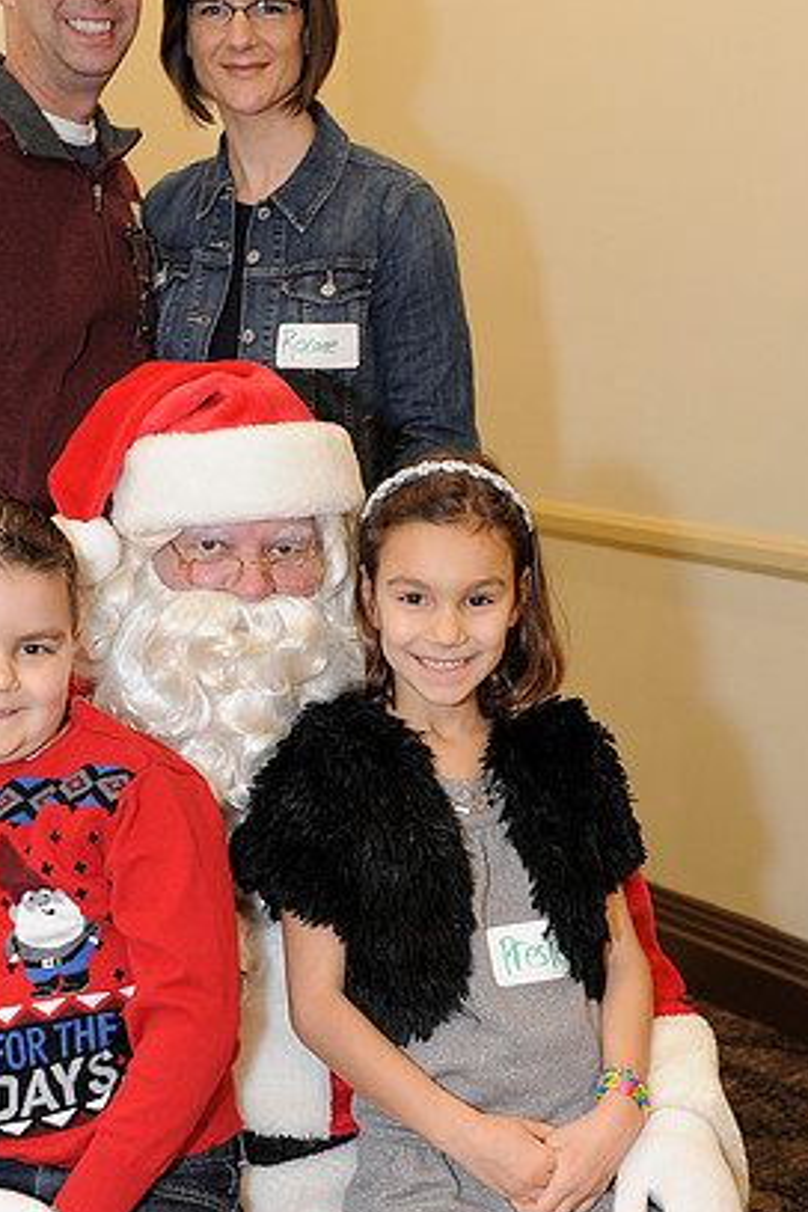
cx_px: 309
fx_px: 1818
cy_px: 659
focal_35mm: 54
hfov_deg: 25.0
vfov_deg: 36.8
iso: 1600
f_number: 4
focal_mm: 38
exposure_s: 1/100
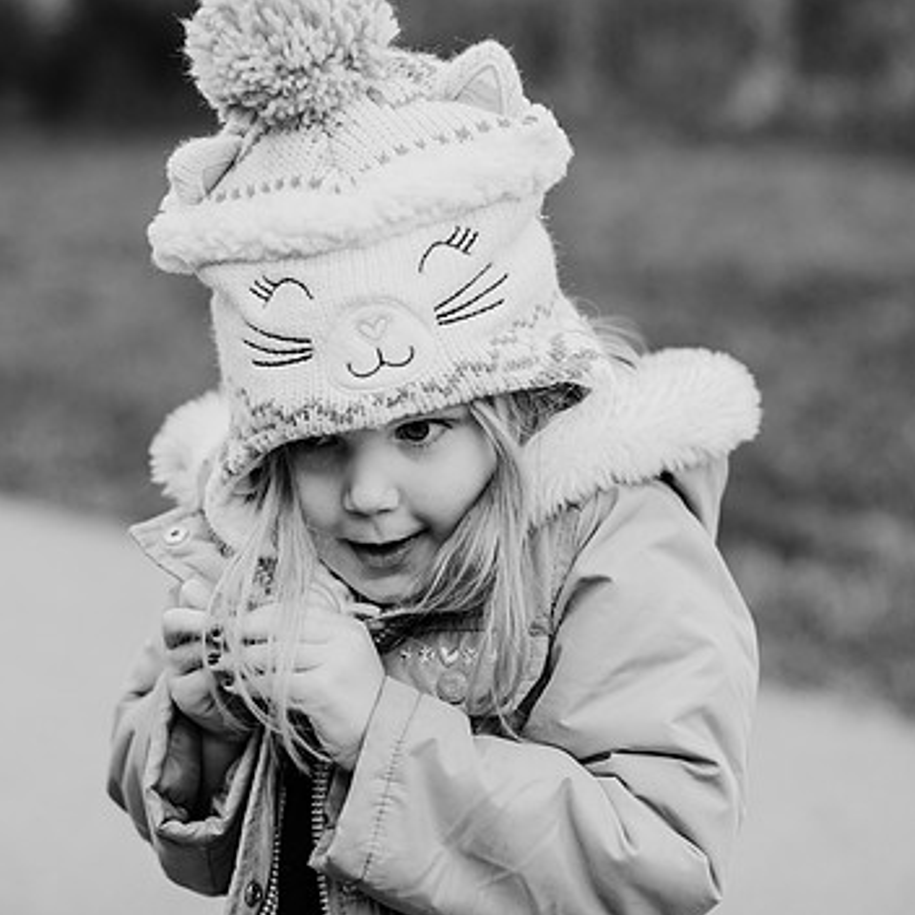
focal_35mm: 70
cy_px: 430
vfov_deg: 24.7
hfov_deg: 24.7
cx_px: 437
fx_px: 2093
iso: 320
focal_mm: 50
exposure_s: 1/800
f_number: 2.2
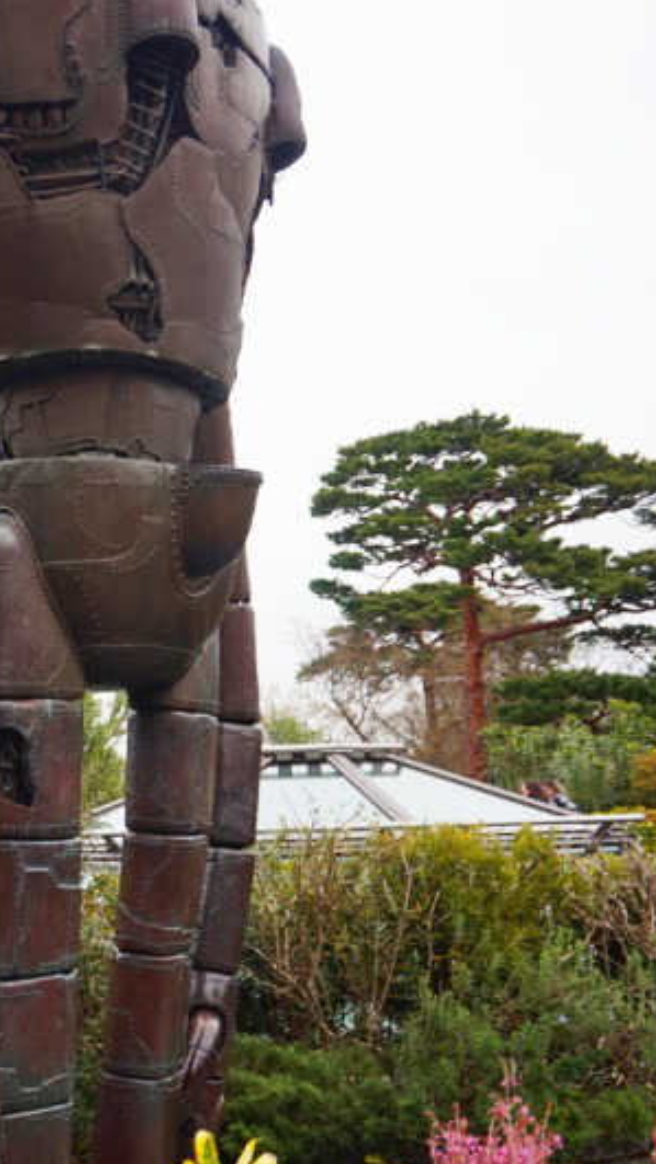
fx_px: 1727
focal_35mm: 56
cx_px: 39
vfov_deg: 37.3
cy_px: 563
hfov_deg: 21.0
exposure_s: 1/60
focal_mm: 21
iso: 125
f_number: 4
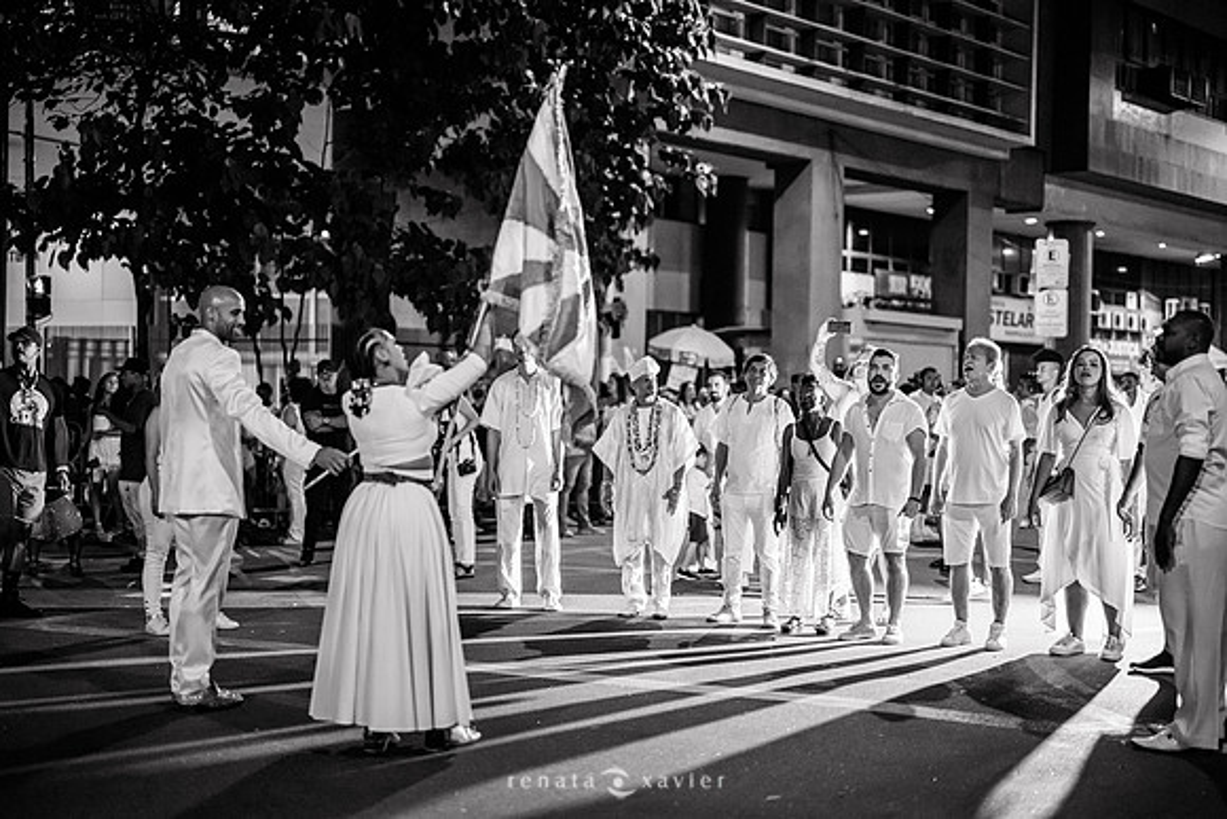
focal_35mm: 50
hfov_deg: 39.6
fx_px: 1704
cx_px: 614
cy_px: 410
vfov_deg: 27.0
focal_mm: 50
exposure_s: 1/250
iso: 2000
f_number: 1.3
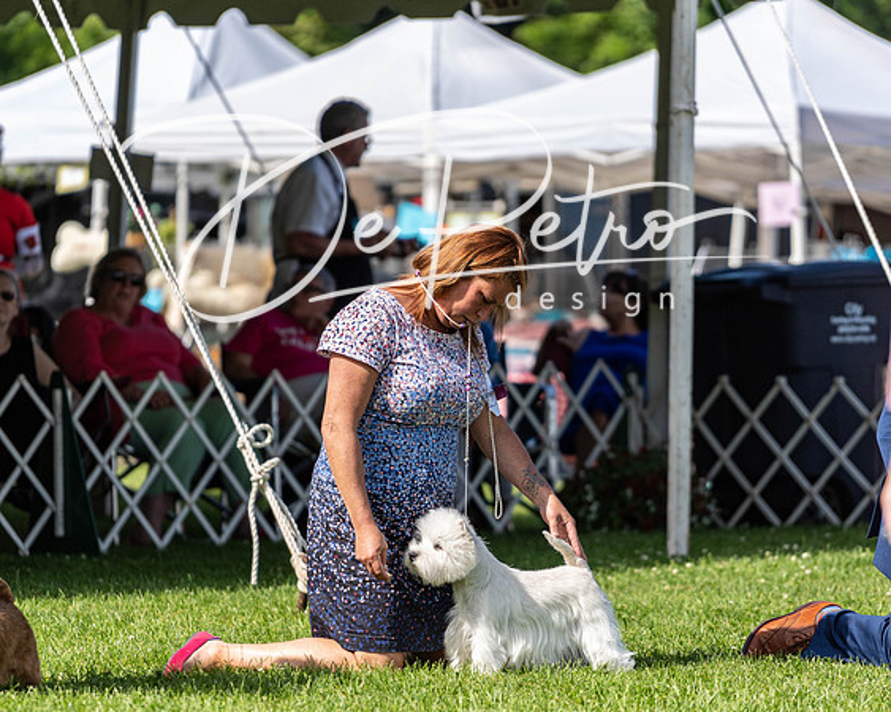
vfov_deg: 6.0
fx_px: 6806
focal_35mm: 258
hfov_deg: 7.5
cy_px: 366
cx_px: 431
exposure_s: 1/2000
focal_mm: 200
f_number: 4
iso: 320
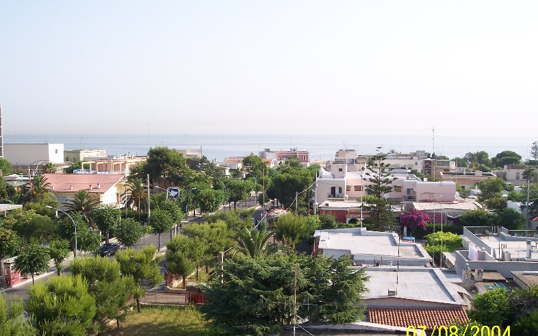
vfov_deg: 31.2
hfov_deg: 48.2
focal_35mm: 41
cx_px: 266
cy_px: 180
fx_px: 601
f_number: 4.8
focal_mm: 8
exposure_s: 1/350
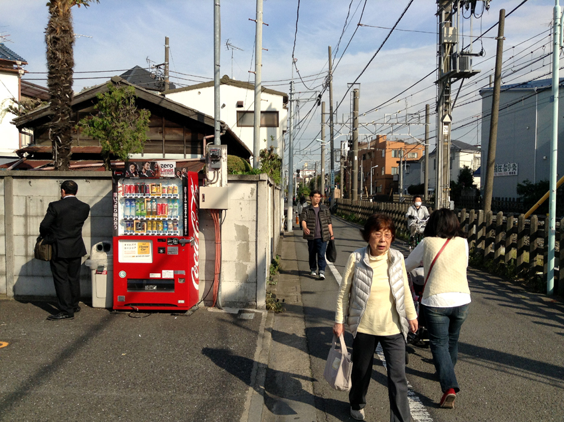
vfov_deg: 42.8
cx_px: 282
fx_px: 537
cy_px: 211
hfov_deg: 55.4
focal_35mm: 33
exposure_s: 1/1054
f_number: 2.4
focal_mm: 3.3
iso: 32
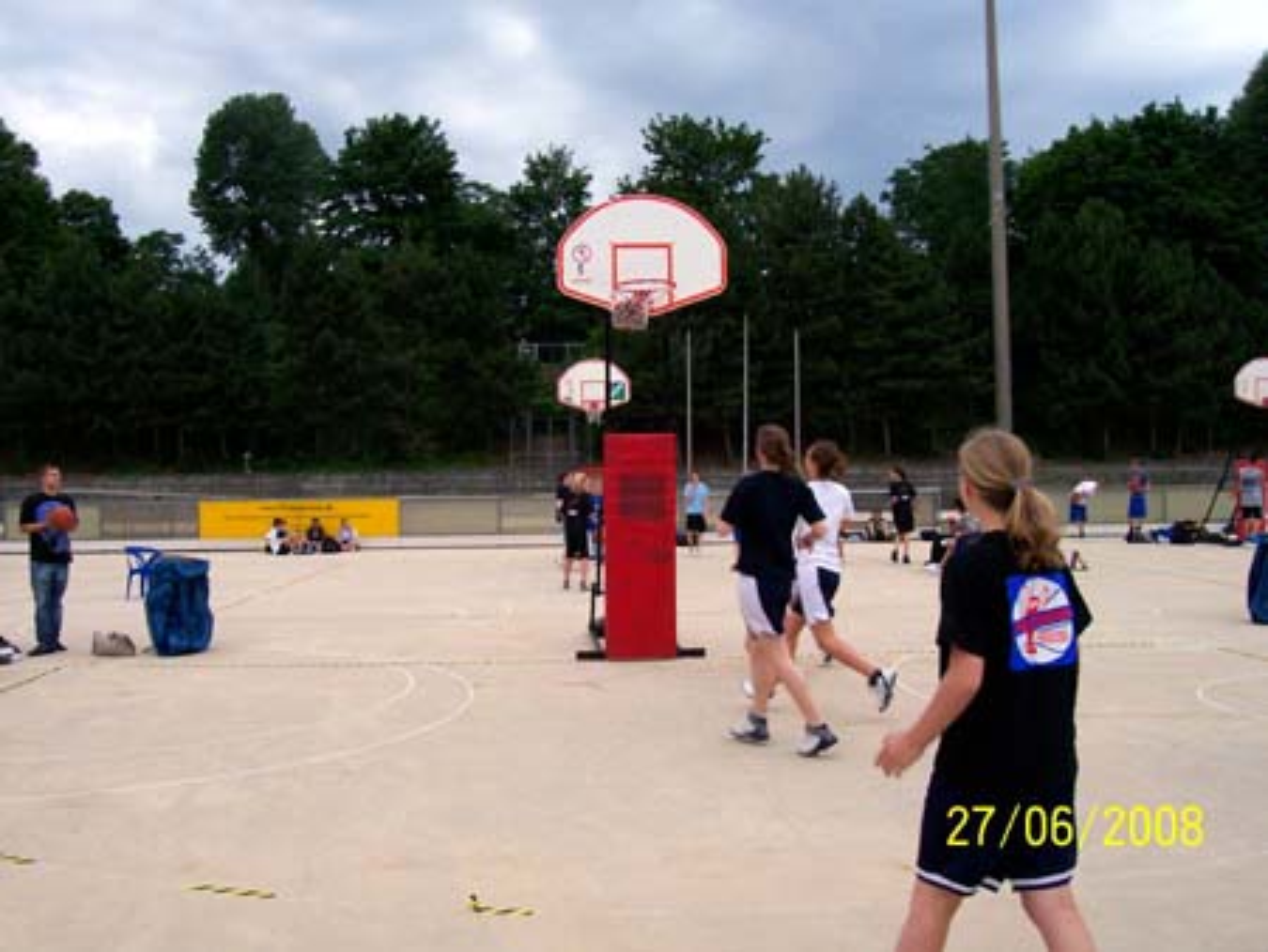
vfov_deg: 41.8
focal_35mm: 34
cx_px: 634
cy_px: 476
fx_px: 1246
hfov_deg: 53.9
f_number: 5.1
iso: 80
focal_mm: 5.6
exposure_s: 1/249
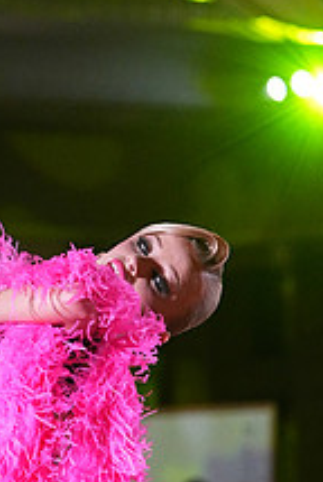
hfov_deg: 3.6
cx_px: -64
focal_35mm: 380
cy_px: 583
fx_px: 5097
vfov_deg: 5.4
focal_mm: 141
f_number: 5
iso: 8000
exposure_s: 1/400
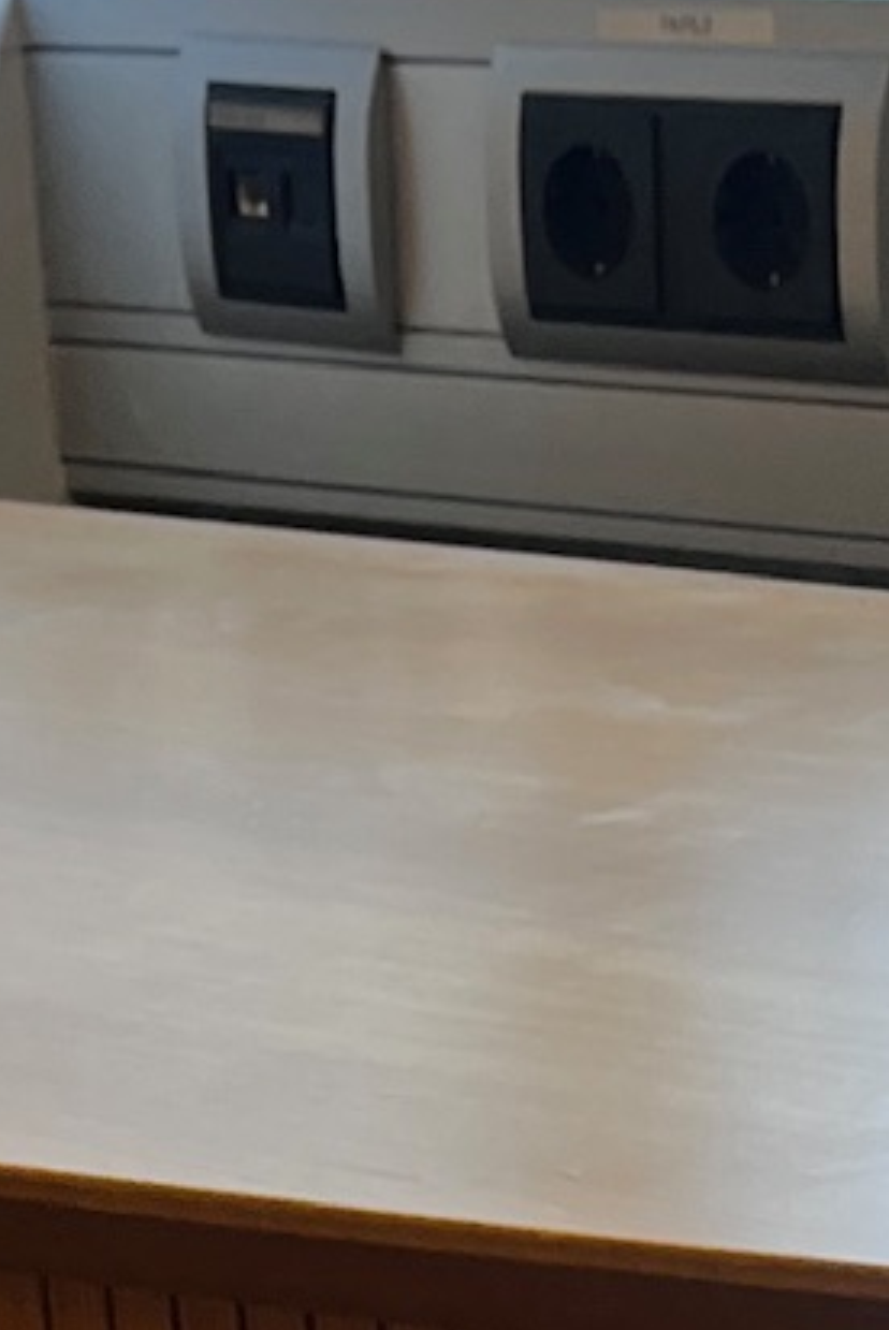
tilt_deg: -31.3
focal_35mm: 134
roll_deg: +4.4
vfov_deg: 13.3
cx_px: 670
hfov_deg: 10.2
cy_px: 2631
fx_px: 4955
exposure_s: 1/100
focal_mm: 5.1
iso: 100
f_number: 1.6
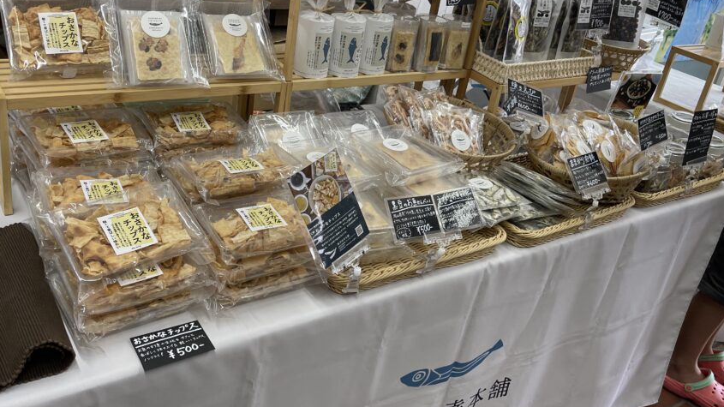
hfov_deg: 59.5
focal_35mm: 33
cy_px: 140
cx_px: 383
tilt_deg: -24.4
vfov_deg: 35.3
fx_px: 633
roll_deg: -10.1
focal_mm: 5.1
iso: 80
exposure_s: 1/120
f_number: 1.6
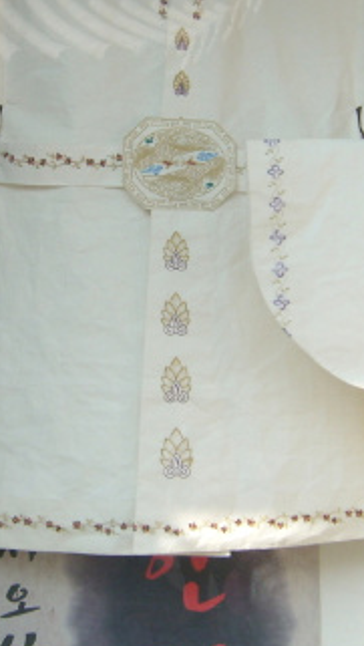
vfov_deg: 27.8
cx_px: 169
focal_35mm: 76
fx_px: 1302
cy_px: 272
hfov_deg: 15.9
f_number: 2.8
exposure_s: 1/647
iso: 50
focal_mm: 5.8
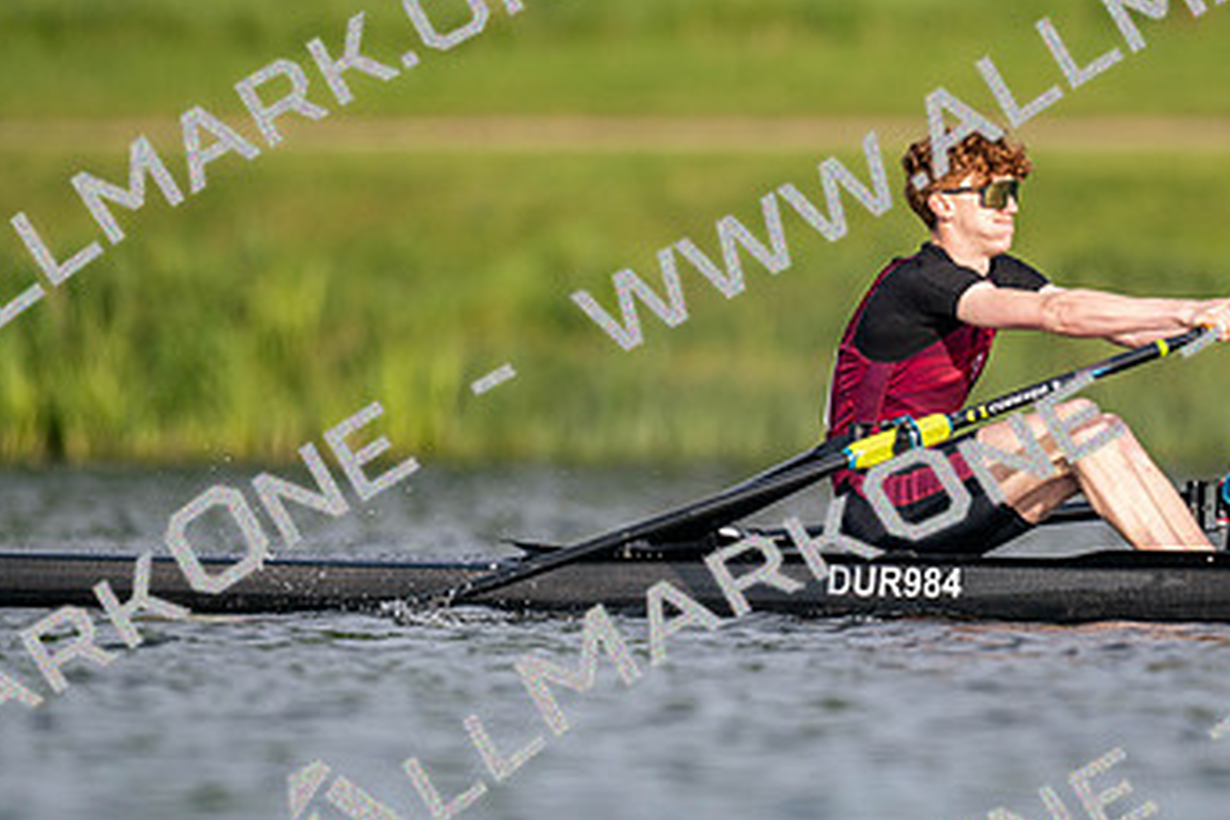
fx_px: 34779
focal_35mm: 1018
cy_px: 361
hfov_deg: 2.0
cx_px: 1018
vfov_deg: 1.4
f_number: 4
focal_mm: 600
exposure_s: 1/2500
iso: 320
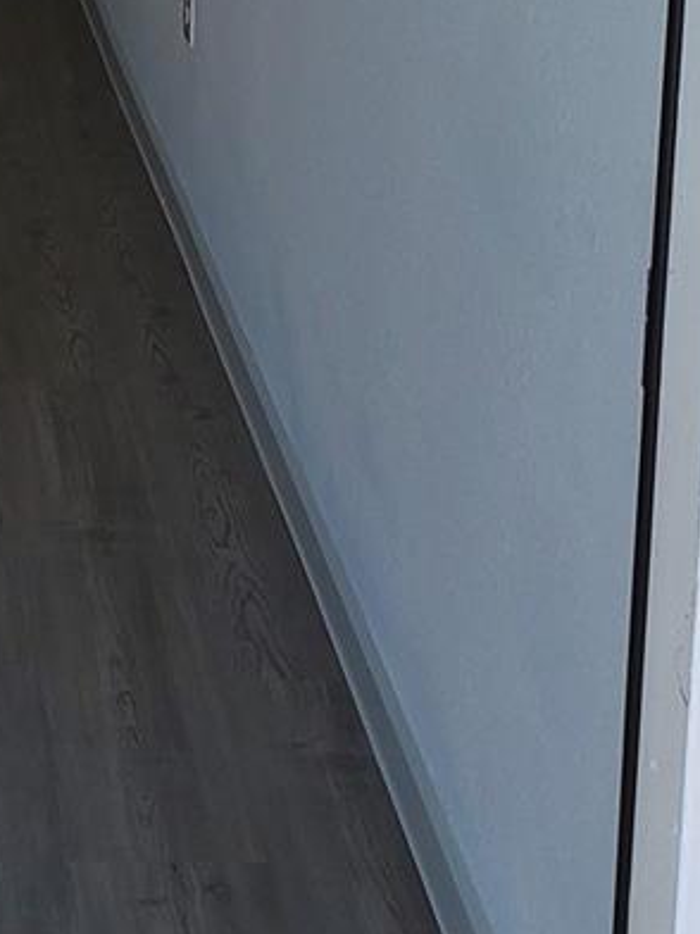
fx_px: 2750
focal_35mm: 102
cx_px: -188
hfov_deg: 14.0
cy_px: 24
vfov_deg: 18.8
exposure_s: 1/134
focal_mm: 4.3
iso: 50
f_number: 2.4
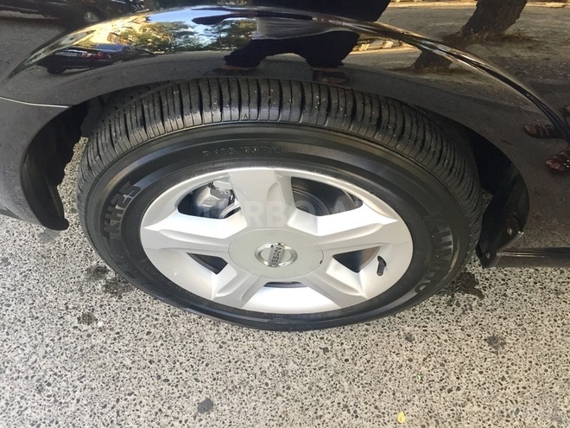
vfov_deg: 48.2
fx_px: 478
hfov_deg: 61.7
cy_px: 214
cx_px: 285
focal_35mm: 29
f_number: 2.2
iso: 64
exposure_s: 1/33
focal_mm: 4.15
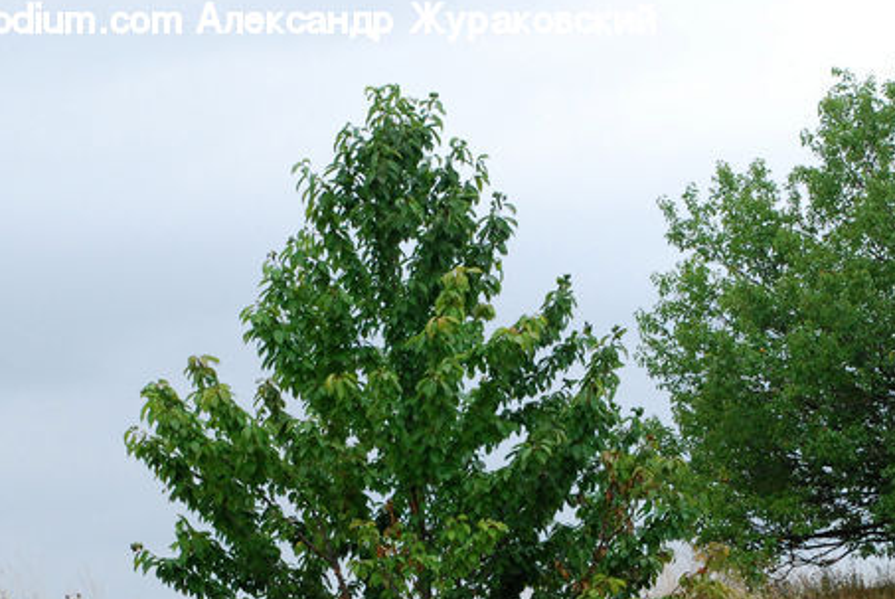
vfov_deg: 8.8
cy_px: 567
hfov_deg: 13.2
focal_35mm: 155
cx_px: 571
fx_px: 3857
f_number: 11
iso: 1250
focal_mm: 52
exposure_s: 1/500
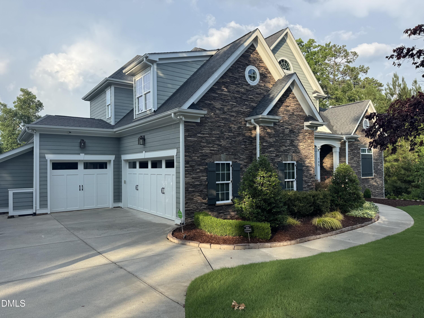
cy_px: 159
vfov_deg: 56.8
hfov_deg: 71.6
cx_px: 212
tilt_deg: +0.8
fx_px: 294
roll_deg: +0.8
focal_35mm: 24
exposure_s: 1/2105
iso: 80
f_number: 1.78
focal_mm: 6.76
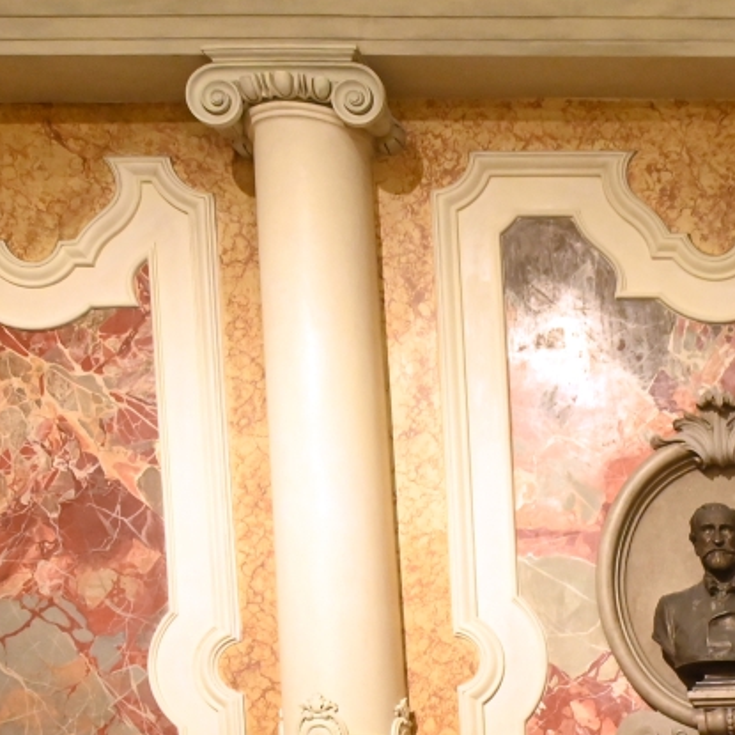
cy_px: 953
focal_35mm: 59
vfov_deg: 25.2
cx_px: 944
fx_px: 1417
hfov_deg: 25.3
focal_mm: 16
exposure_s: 1/250
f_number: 3.5
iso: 3200
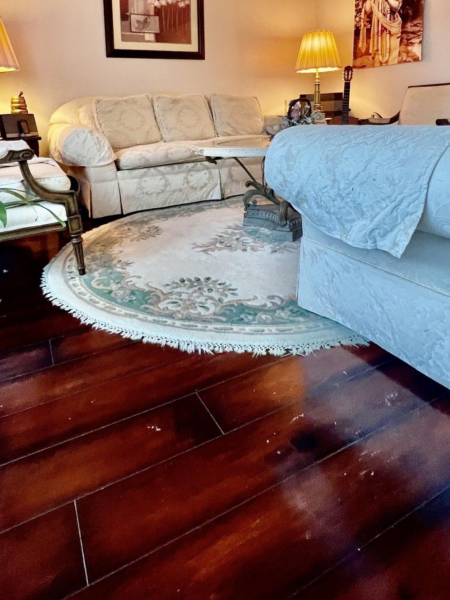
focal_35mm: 21
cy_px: 155
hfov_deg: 63.2
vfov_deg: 73.8
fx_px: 364
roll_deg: +3.6
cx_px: 196
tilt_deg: -5.3
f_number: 1.8
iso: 400
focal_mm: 1.57
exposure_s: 1/60
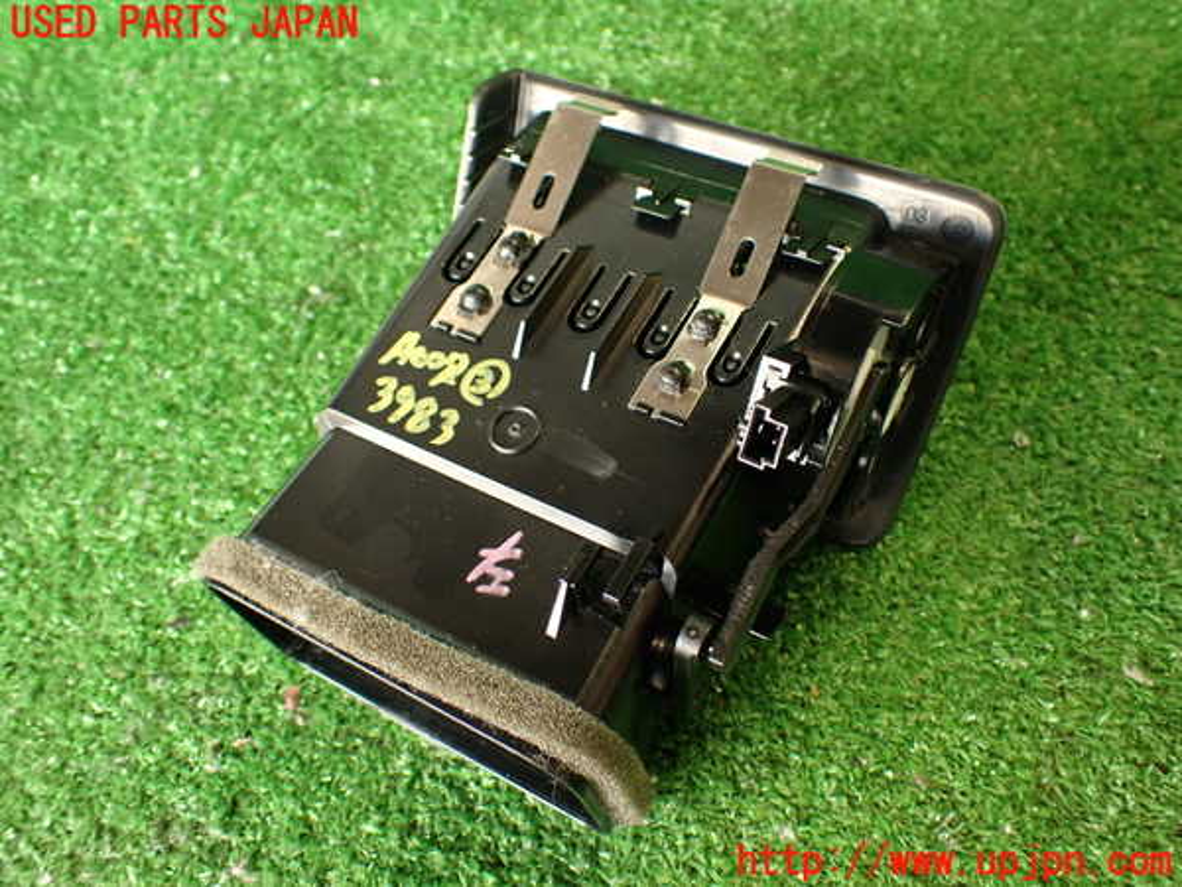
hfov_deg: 56.8
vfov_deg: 44.2
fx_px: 1093
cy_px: 444
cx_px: 591
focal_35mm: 32
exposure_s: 1/30
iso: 200
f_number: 2.4
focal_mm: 5.79
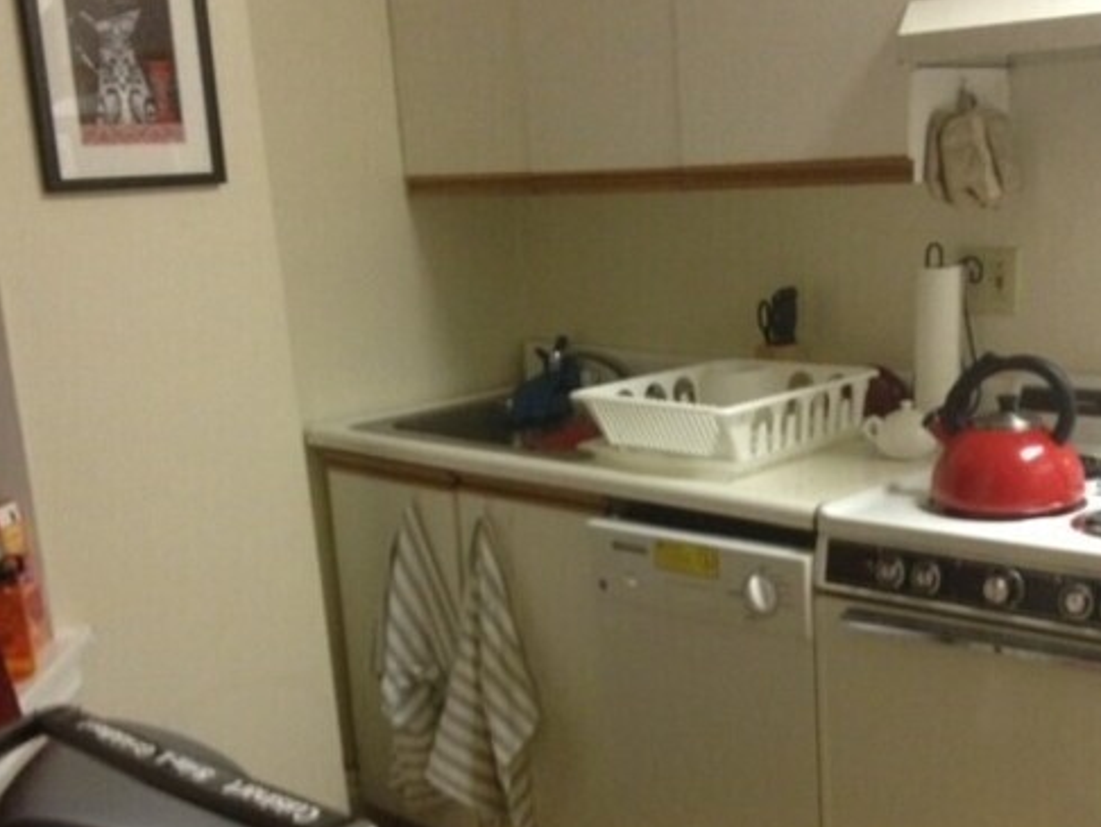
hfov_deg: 39.4
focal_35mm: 48
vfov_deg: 30.2
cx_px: 681
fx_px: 1527
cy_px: 512
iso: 400
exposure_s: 1/17
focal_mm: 4.28
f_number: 2.4
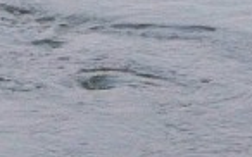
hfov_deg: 1.9
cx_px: -207
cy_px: 159
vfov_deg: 1.2
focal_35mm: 1087
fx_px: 7460
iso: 800
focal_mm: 37.4
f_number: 3.6
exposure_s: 1/500
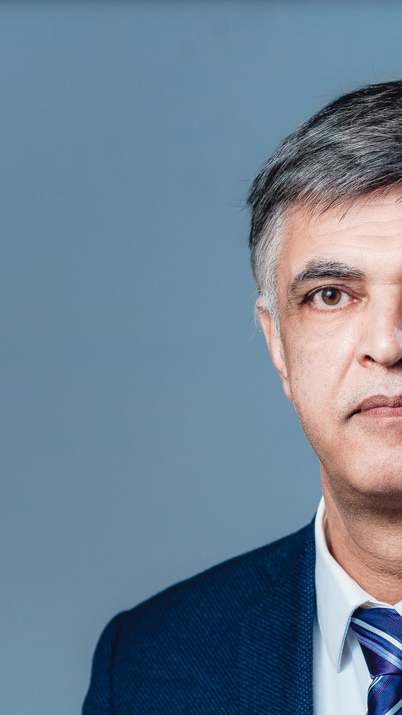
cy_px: 358
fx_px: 4036
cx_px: 354
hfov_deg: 5.7
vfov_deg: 10.1
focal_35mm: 213
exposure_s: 1/200
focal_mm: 135
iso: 100
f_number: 4.5
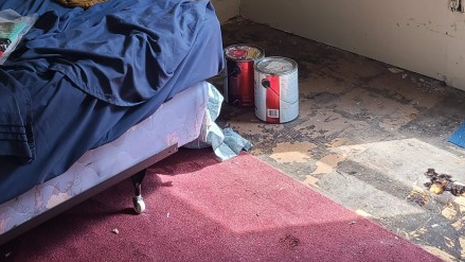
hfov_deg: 31.9
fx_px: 814
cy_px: -133
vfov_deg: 16.6
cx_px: 216
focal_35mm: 66
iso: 40
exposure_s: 1/60
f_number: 1.8
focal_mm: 5.4
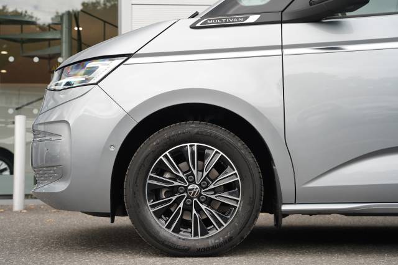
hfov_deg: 33.4
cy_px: 132
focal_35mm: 60
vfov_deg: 22.6
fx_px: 663
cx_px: 199
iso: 100
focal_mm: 60
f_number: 4.5
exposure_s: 1/80
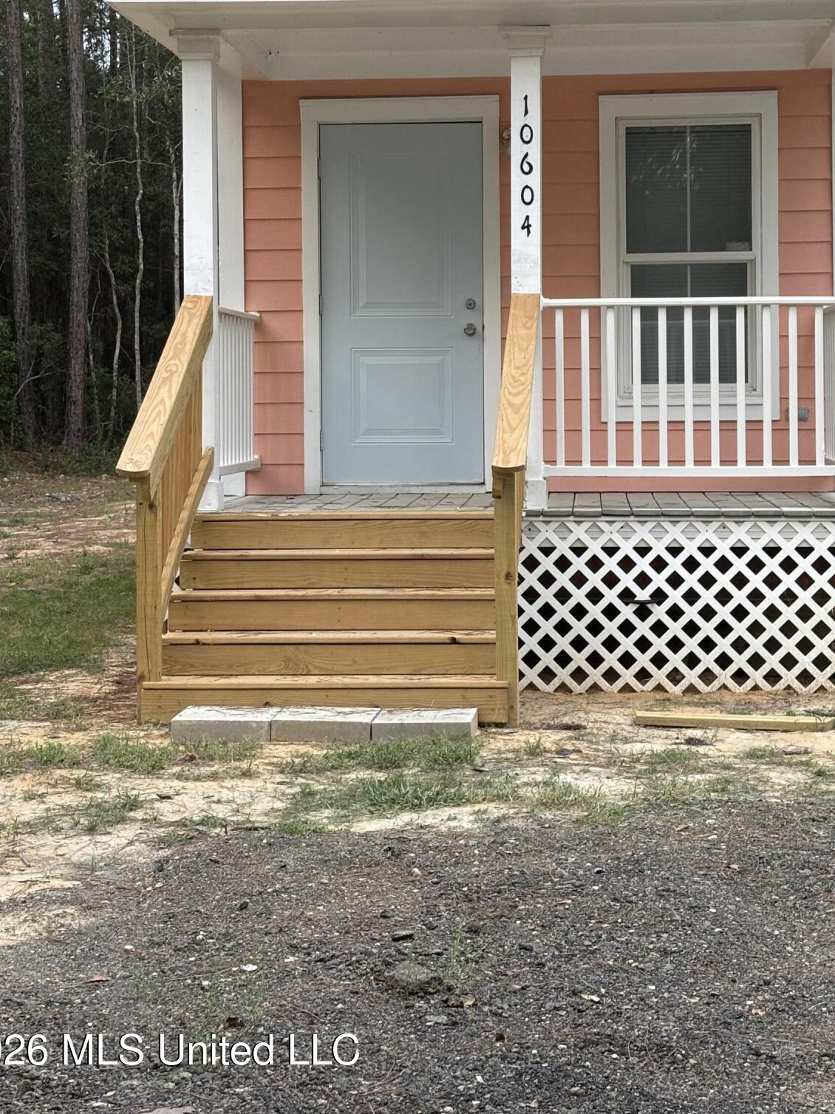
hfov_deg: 21.3
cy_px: 378
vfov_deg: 28.0
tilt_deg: +0.0
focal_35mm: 69
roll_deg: +0.6
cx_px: 477
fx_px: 2220
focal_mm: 5.96
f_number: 1.6
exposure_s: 1/60
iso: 80
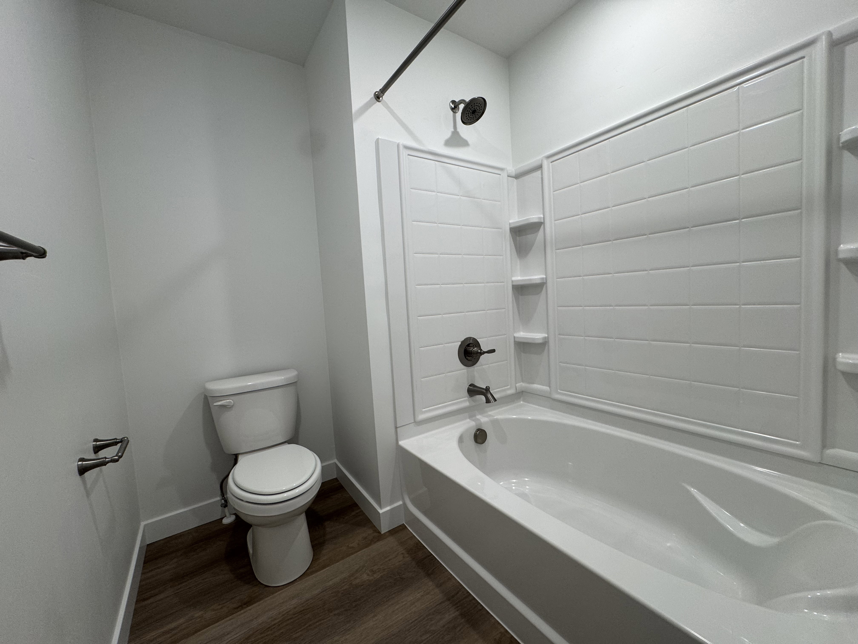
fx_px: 347
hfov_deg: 102.1
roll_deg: +3.5
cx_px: 429
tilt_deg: -4.0
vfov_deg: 85.7
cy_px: 322
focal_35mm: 14
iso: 100
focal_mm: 2.22
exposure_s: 1/120
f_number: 2.2
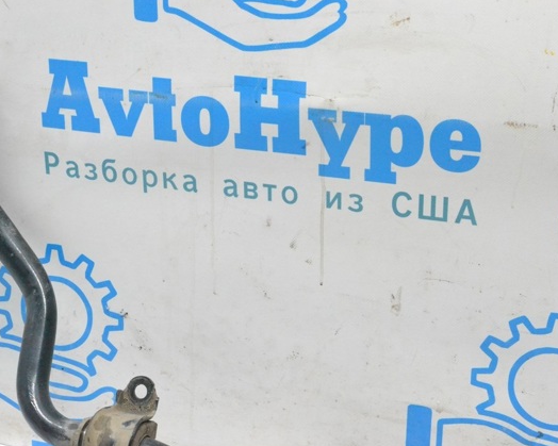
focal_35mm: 79
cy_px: 224
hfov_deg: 24.1
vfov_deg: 19.4
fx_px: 1304
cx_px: 221
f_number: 9
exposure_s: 1/160
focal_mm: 46
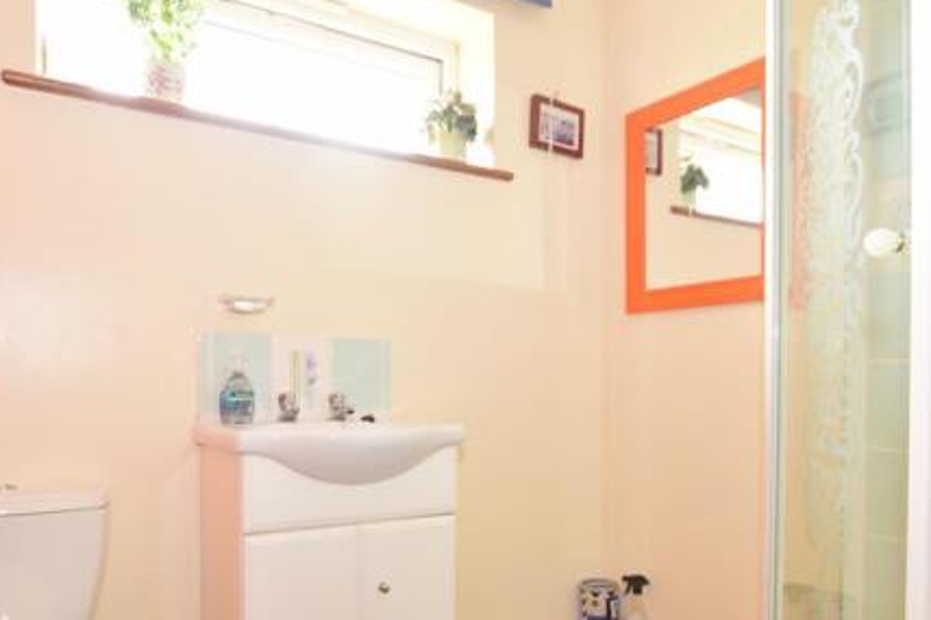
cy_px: 399
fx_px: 595
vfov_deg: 54.2
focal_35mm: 23
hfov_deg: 76.1
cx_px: 444
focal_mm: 10
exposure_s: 1/4
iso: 200
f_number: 5
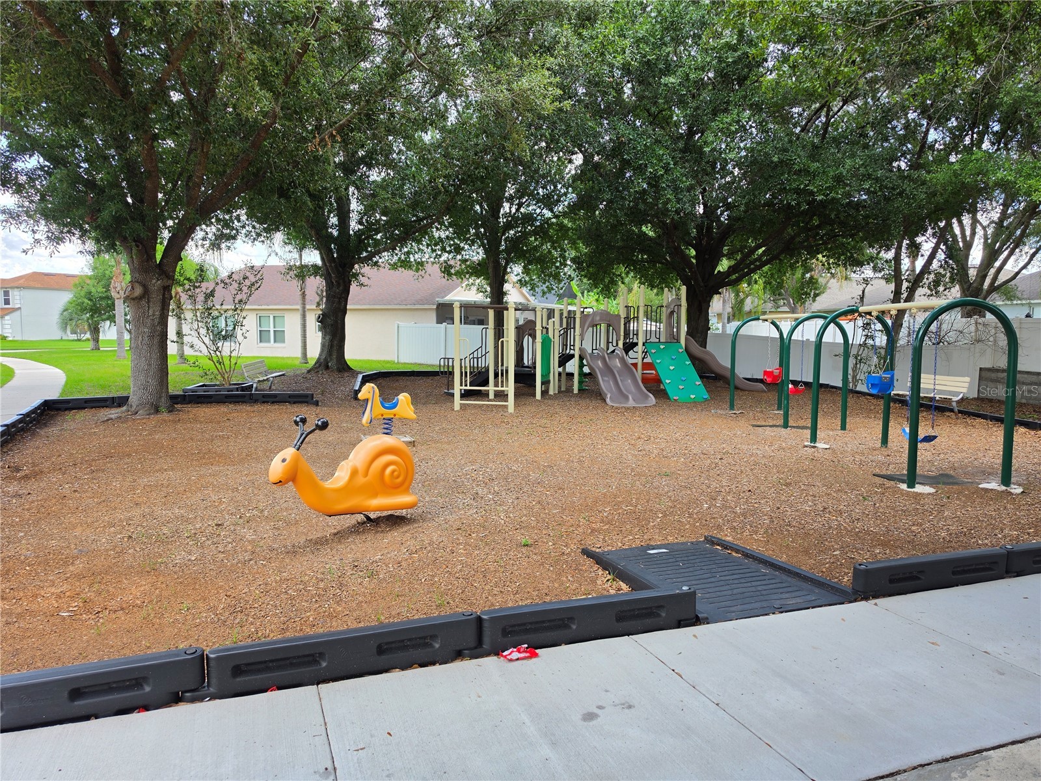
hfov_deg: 73.9
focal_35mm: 23
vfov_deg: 58.9
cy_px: 390
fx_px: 692
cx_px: 520
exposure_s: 1/359
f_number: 1.4
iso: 25
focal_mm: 6.5
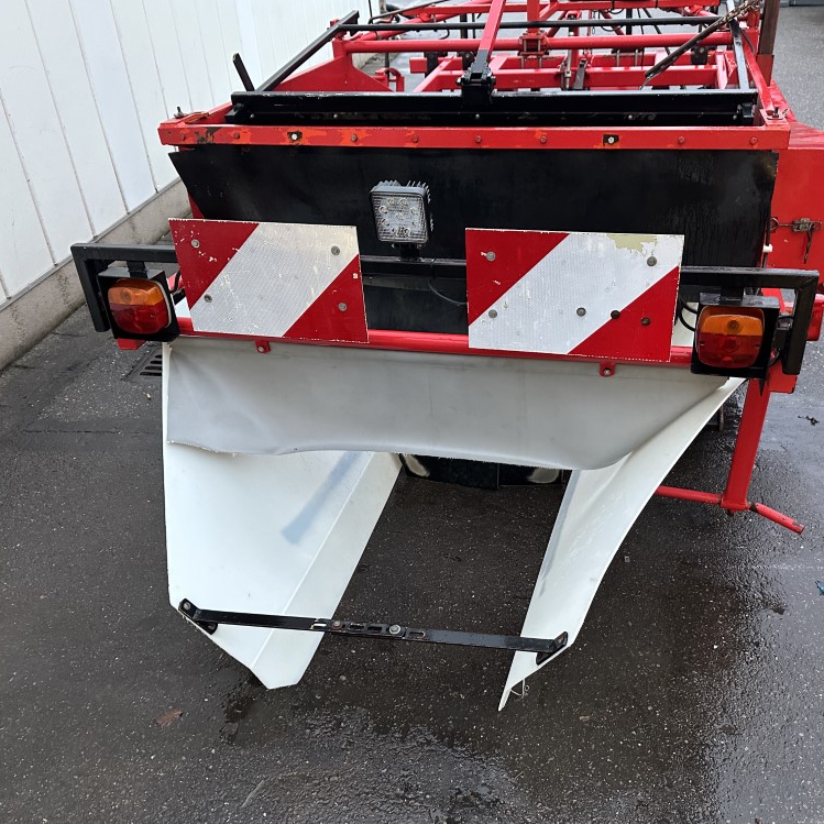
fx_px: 781
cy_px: 409
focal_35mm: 29
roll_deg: +1.4
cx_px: 464
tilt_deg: -31.8
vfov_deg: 55.6
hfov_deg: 55.5
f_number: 1.78
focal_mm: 6.86
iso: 320
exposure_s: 1/60
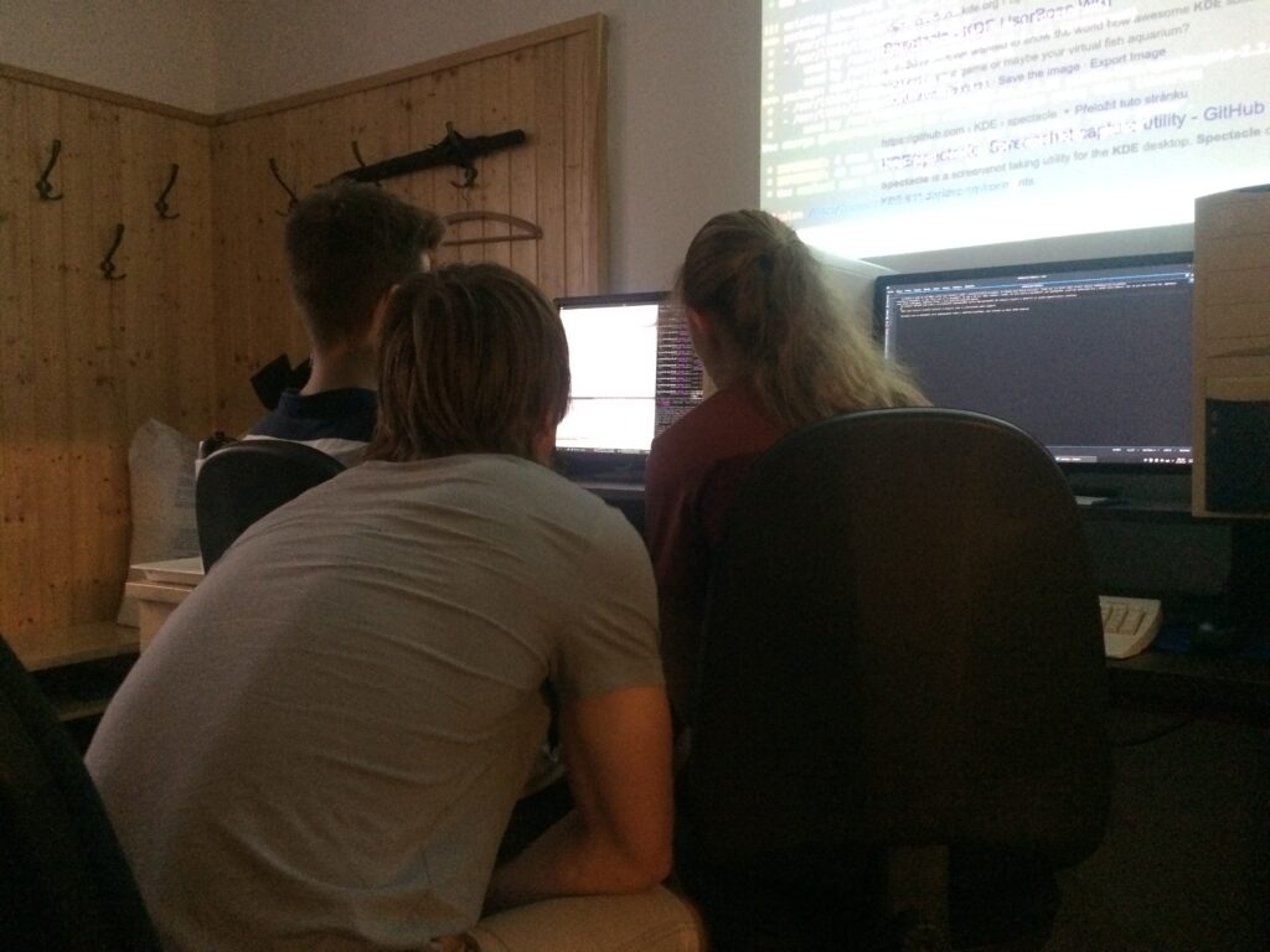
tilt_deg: -4.3
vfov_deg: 48.2
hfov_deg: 61.7
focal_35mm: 29
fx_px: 1064
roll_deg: +0.4
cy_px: 476
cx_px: 635
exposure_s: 1/17
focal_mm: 4.15
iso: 400
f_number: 2.2
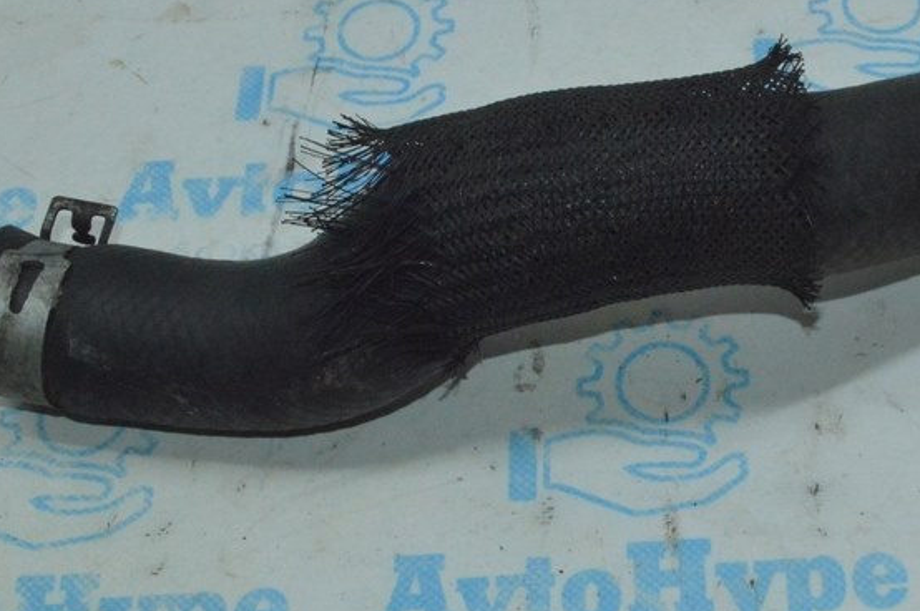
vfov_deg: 18.1
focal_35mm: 75
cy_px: 213
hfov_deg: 26.6
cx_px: 711
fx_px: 1912
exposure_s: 1/200
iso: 5600
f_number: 16
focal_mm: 27
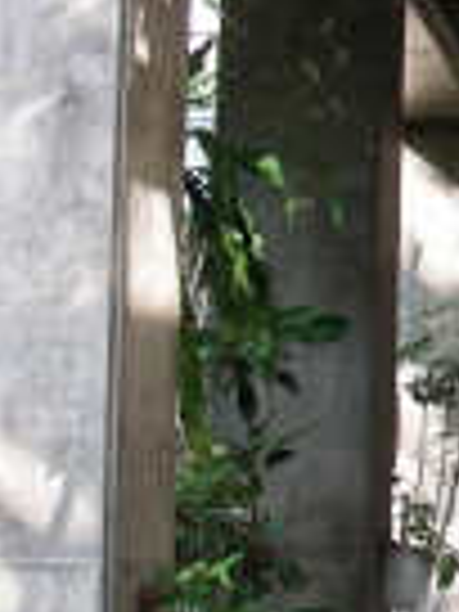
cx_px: 806
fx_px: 2369
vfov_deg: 14.7
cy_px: 306
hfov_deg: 10.5
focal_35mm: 134
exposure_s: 1/30
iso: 100
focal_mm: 6.3
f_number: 3.5
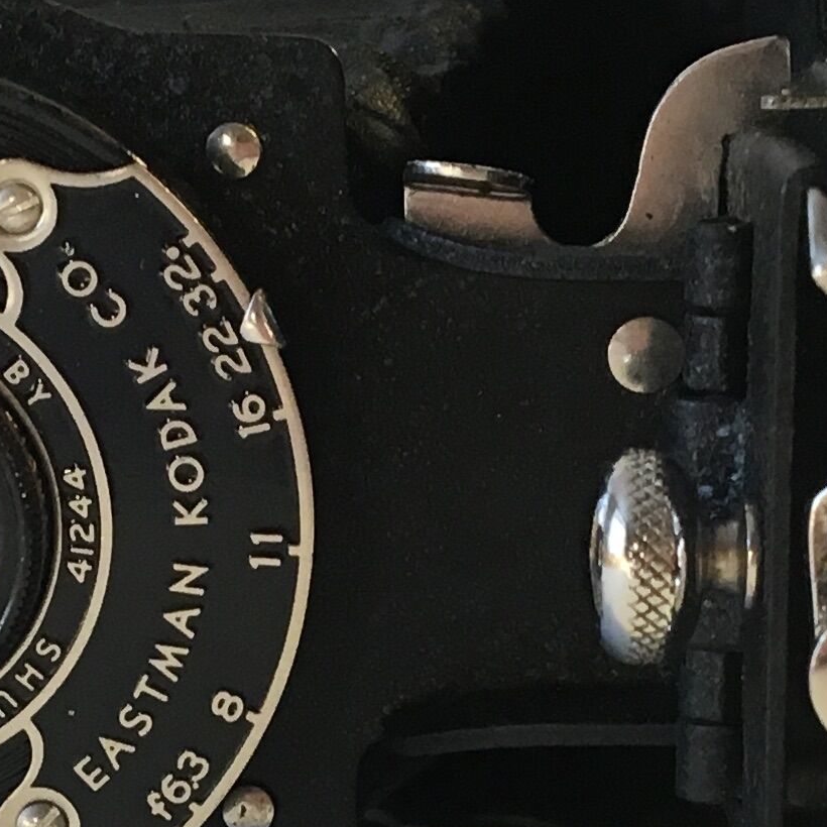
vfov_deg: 13.7
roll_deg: +0.6
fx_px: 3406
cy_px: 730
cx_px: 266
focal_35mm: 126
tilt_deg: -9.8
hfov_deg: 13.8
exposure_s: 1/33
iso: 40
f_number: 2.2
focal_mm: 4.15
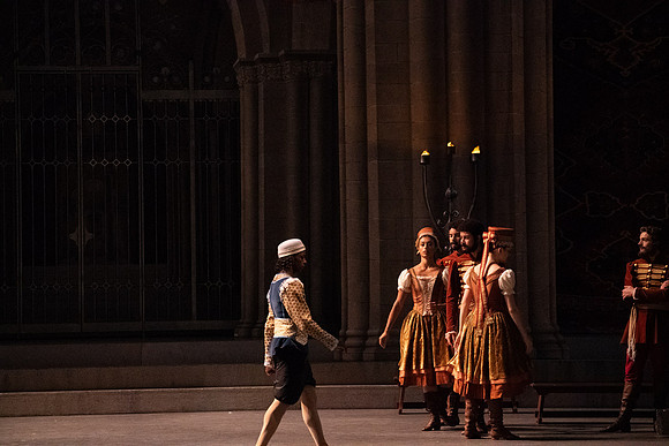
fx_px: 3048
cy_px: 223
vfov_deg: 8.4
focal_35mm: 164
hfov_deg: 12.5
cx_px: 334
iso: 25600
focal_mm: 164
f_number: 5
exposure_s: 1/320
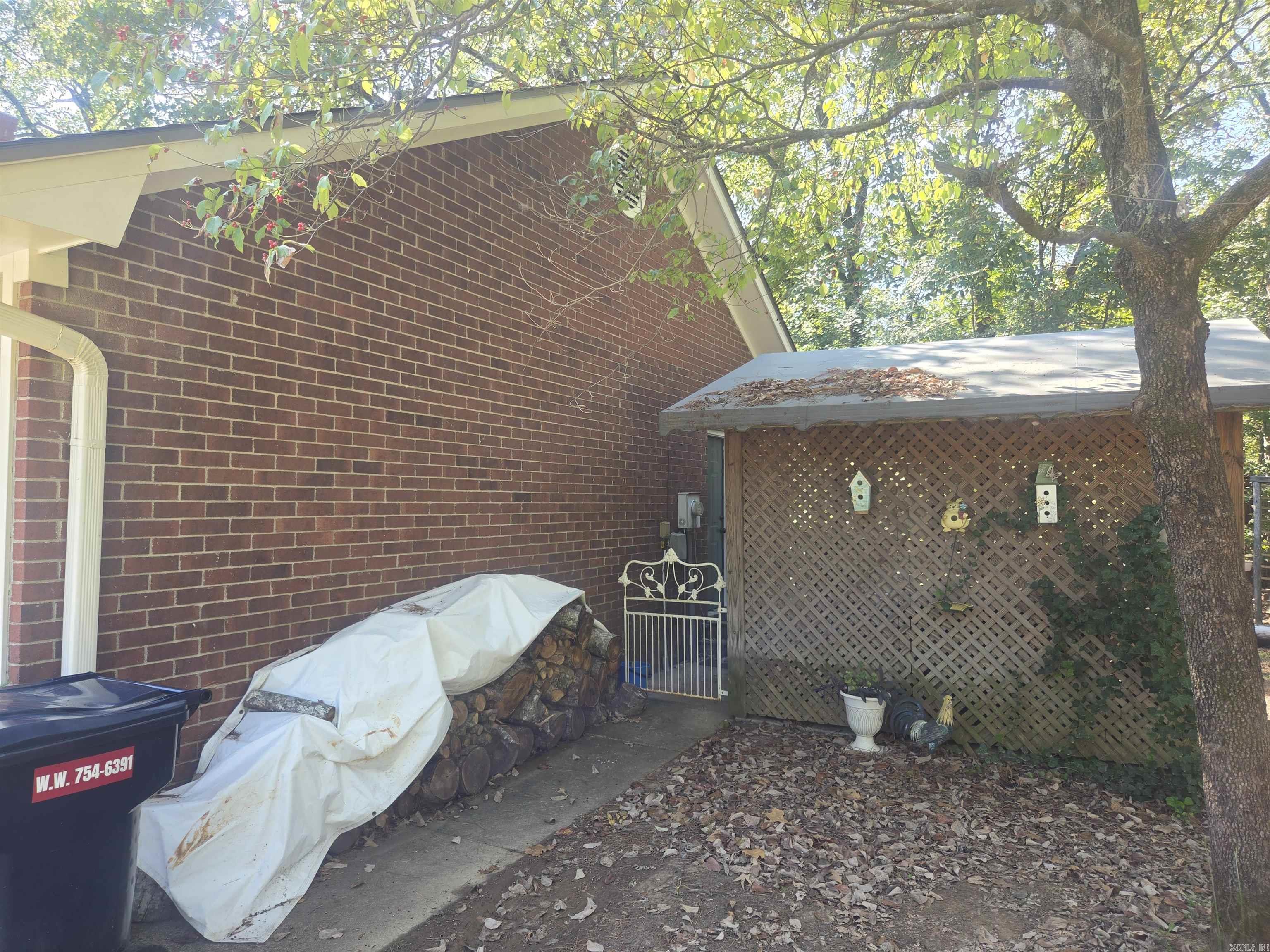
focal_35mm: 23
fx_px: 844
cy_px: 476
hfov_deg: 73.9
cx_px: 635
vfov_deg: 58.9
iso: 64
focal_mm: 5.4
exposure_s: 1/180
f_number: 1.8
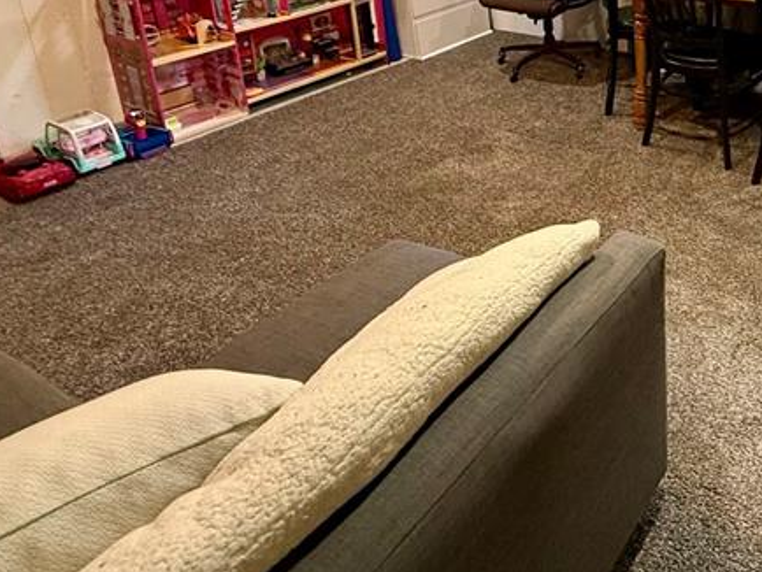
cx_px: 709
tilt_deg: -17.2
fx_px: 727
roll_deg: +0.6
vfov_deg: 39.0
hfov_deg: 48.4
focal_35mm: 33
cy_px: 26
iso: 400
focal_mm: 2.22
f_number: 2.2
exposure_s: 1/59
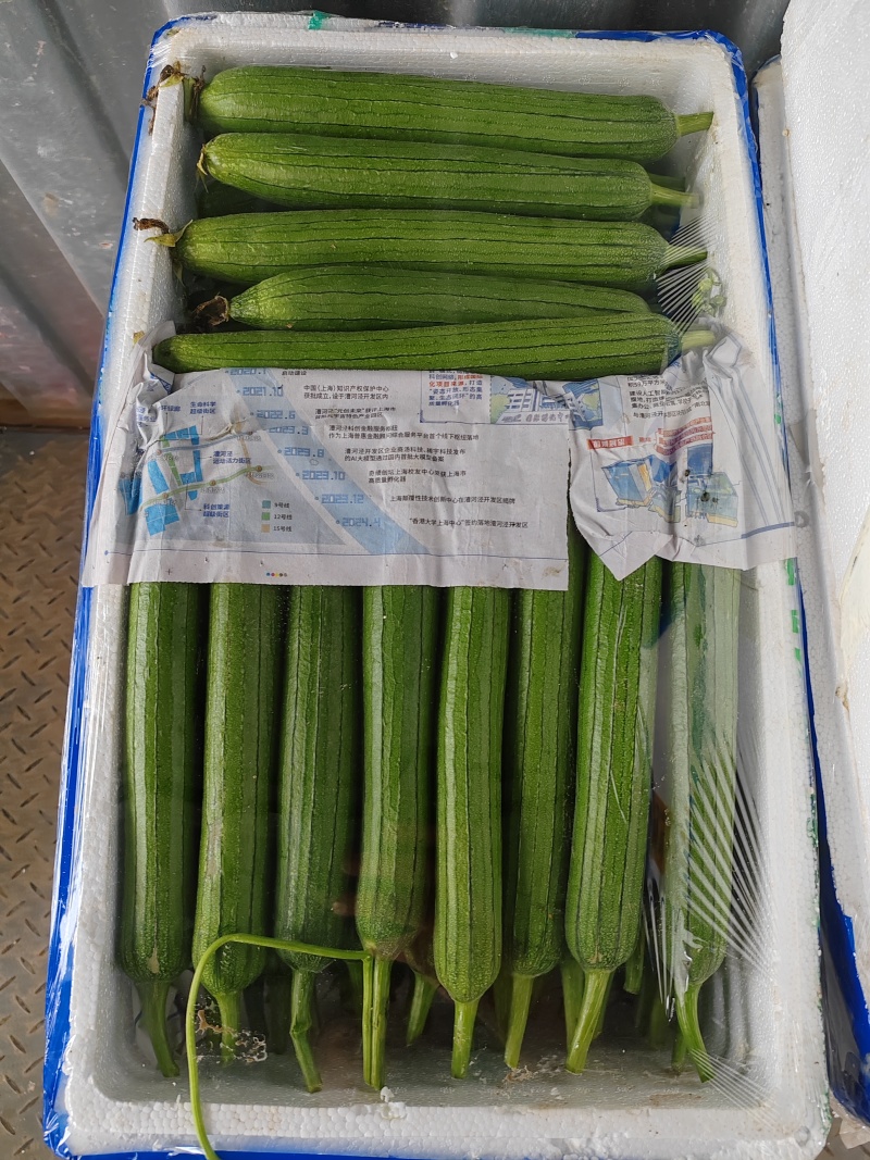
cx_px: 435
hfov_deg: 51.3
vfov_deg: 65.3
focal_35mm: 27
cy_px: 580
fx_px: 905
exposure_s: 1/100
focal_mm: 6.14
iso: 80
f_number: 1.8
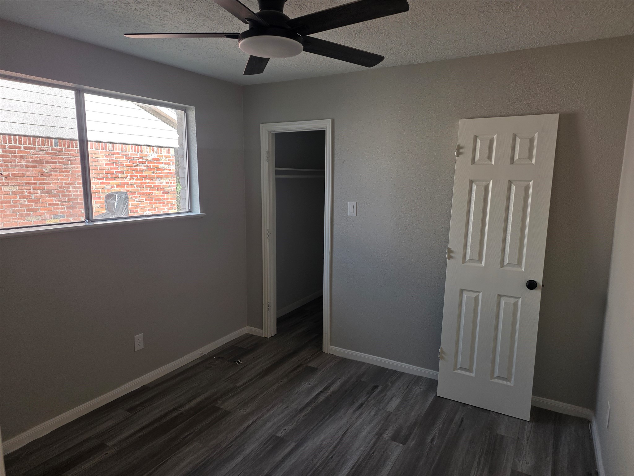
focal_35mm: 23
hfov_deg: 73.9
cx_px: 317
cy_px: 238
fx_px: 421
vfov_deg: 58.9
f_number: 1.7
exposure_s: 1/180
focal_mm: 6.25
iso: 40
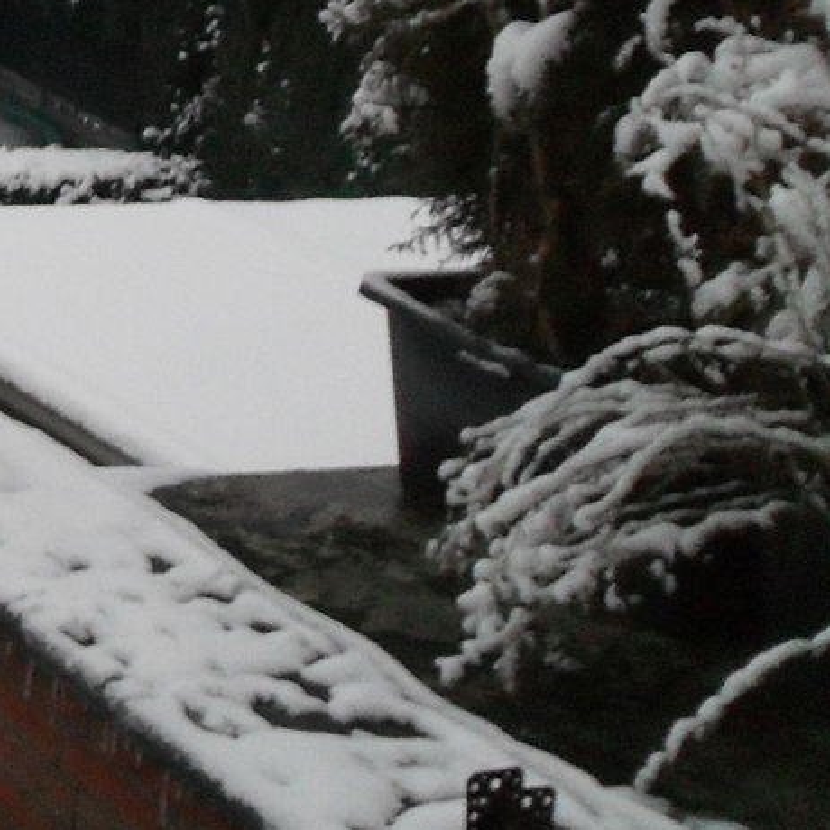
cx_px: -897
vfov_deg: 13.2
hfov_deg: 11.9
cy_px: -144
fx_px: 3499
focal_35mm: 129
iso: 240
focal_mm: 6.2
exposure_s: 1/15
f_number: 2.8
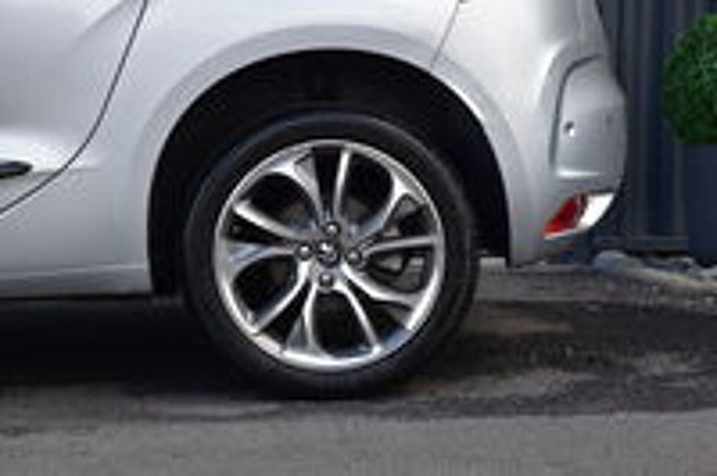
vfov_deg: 9.1
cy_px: 238
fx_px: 2984
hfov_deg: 13.7
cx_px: 358
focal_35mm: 150
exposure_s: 1/160
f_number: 9
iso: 400
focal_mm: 100
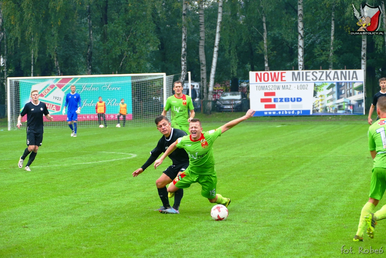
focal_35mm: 221
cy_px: 129
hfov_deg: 9.3
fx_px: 2370
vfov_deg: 6.2
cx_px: 193
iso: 400
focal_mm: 80.51
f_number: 4
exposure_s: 1/500
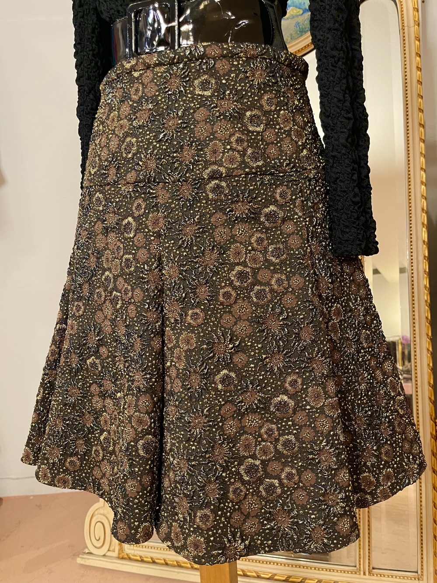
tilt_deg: -7.7
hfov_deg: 54.9
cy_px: 292
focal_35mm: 25
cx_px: 218
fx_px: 421
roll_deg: +3.9
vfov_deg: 69.4
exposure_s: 1/50
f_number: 1.6
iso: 500
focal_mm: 5.1
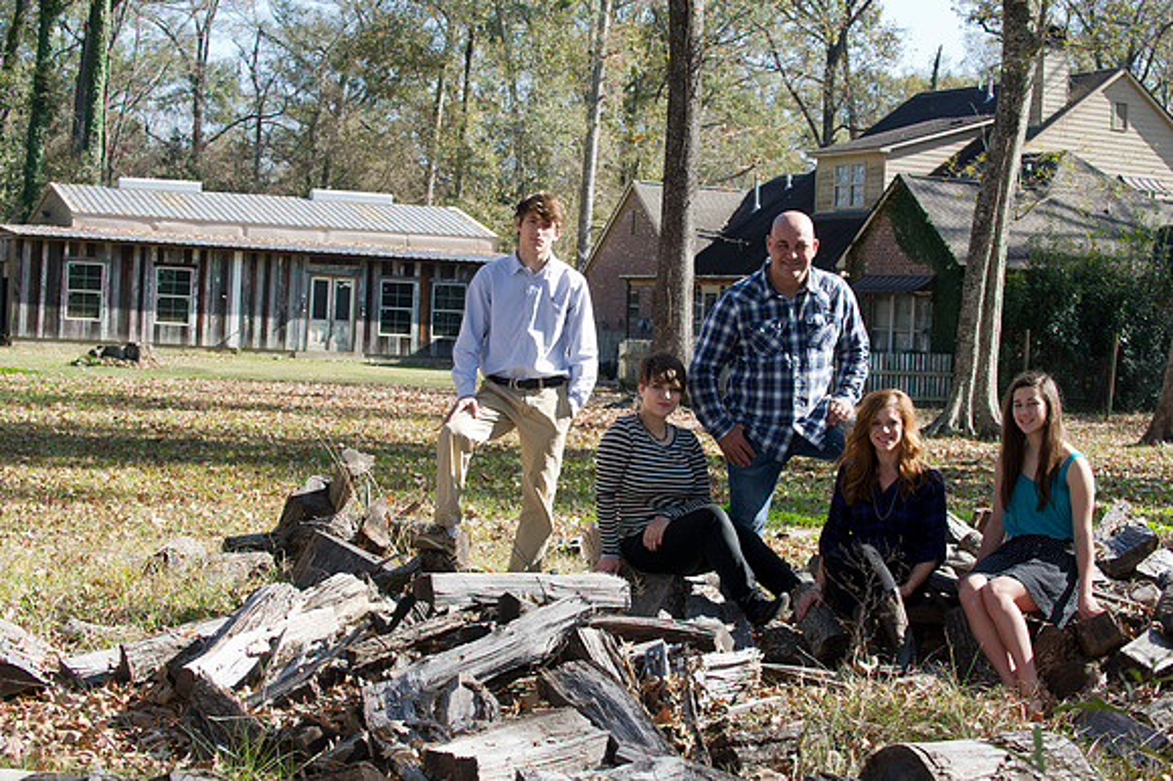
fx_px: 2279
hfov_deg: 28.9
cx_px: 586
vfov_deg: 19.4
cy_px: 390
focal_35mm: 70
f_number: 6.3
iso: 400
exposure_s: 1/250
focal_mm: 70
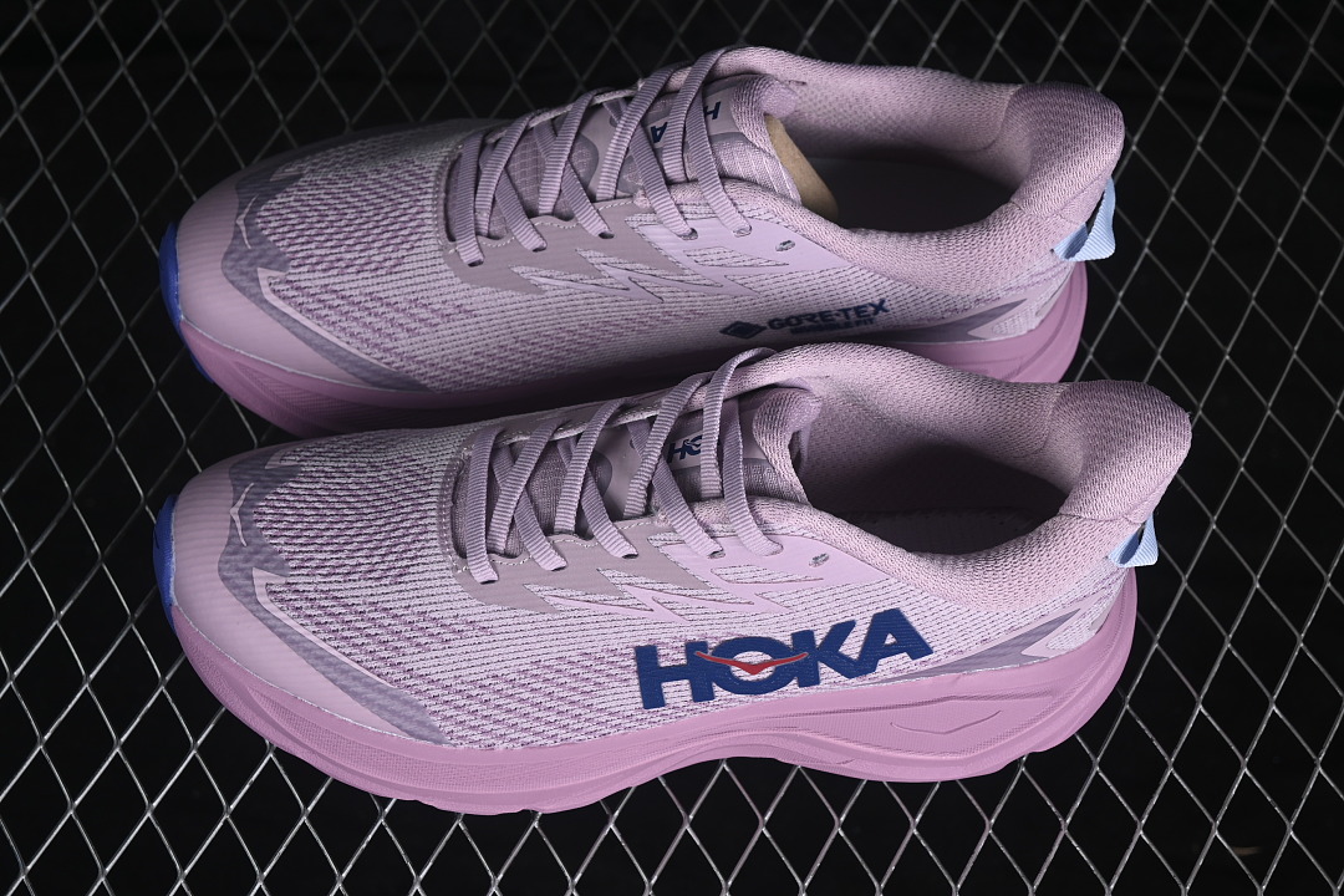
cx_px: 672
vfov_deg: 18.2
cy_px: 448
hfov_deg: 27.0
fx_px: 2800
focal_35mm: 75
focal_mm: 50
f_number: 7.1
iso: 160
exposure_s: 1/80
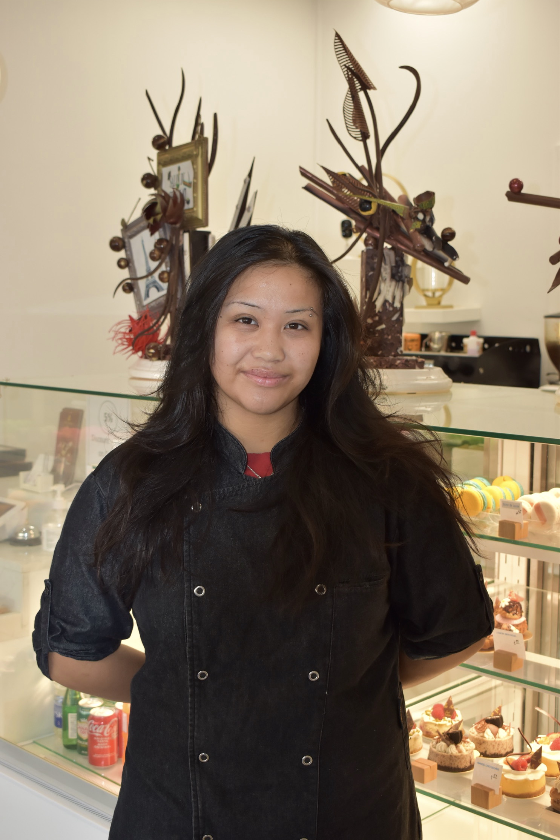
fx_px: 1120
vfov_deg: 41.1
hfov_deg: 28.1
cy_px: 420
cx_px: 280
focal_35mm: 48
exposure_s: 1/125
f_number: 5.6
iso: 640
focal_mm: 32
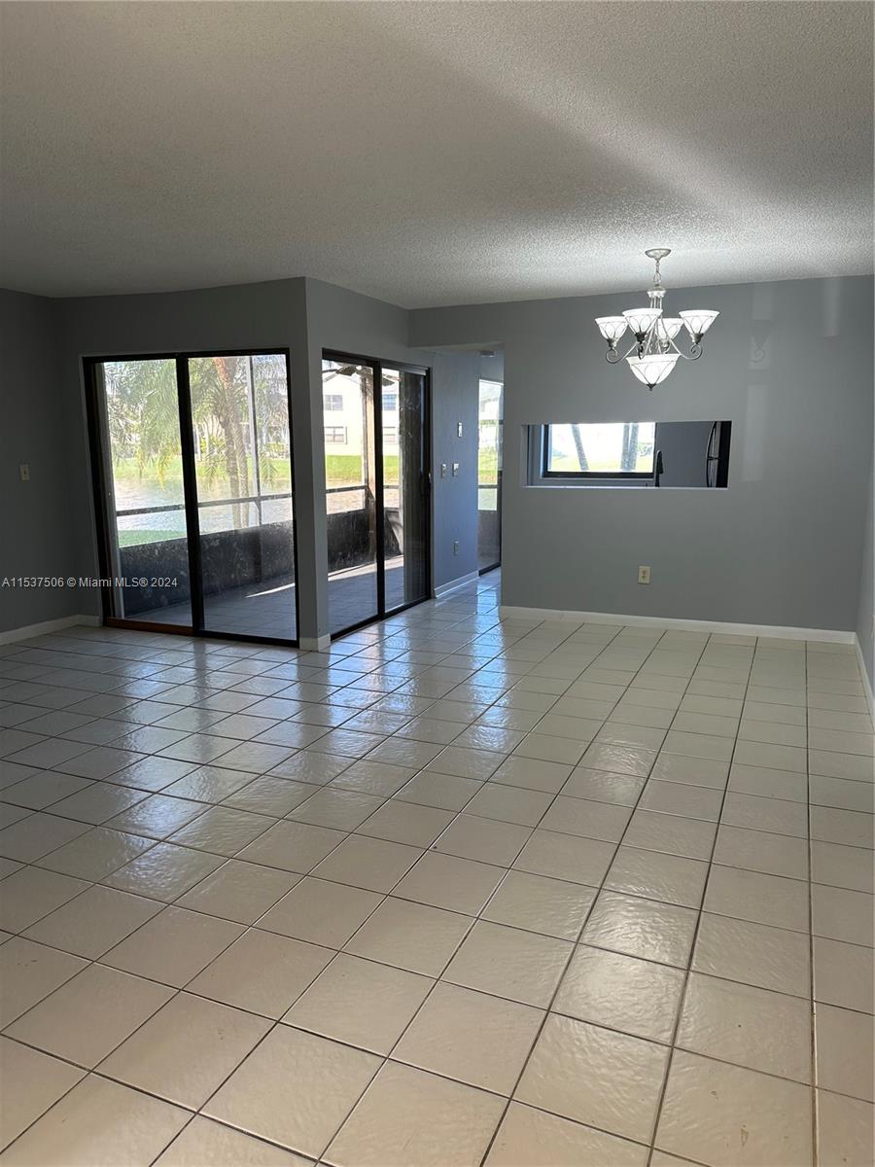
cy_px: 584
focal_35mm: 24
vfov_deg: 71.6
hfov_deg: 56.8
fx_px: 809
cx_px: 438
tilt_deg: -9.5
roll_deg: +0.0
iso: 80
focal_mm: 6.86
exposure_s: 1/171
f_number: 1.78
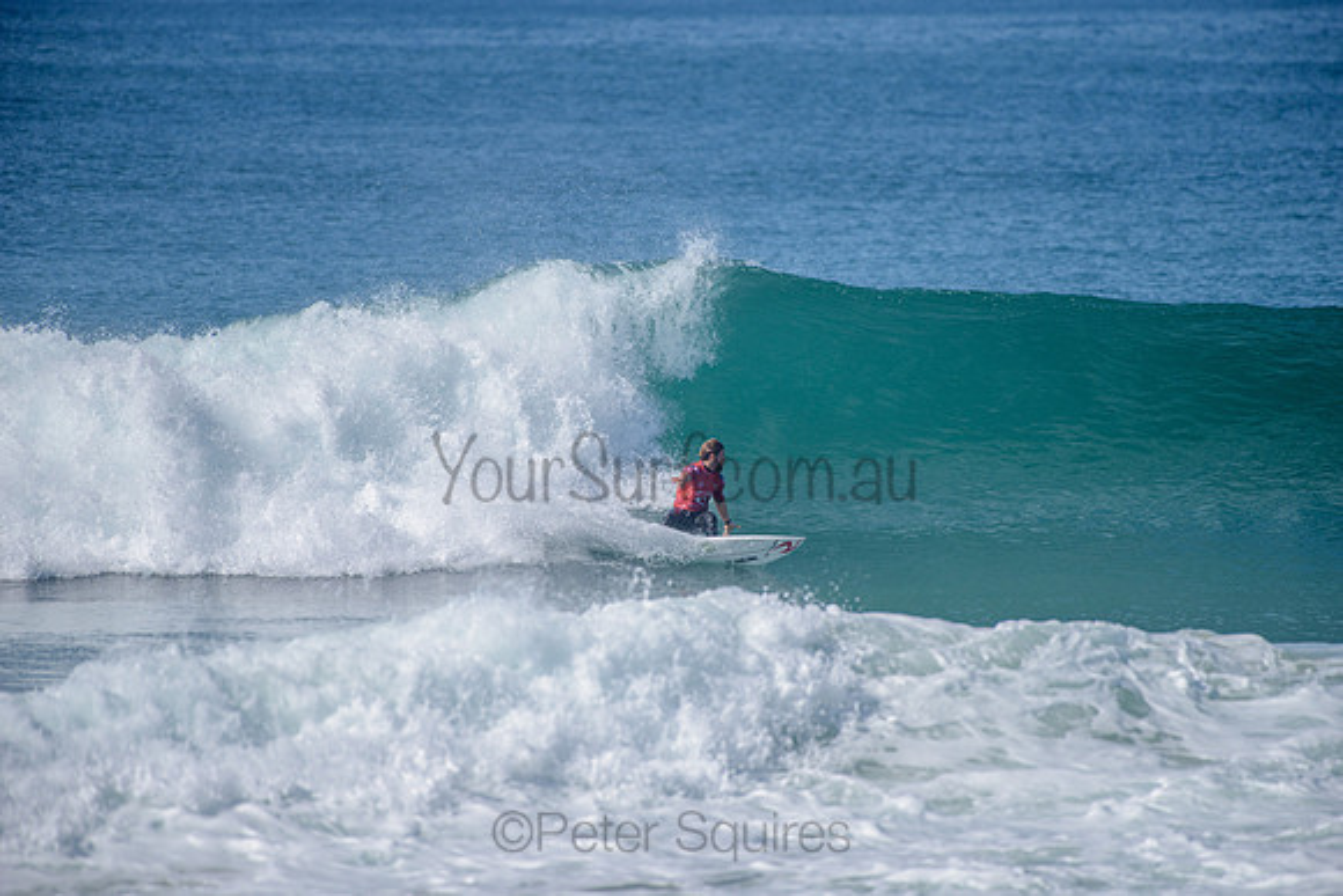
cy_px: 448
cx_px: 672
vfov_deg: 2.8
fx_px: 18656
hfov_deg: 4.1
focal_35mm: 500
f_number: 5.6
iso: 160
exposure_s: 1/2000
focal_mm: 500
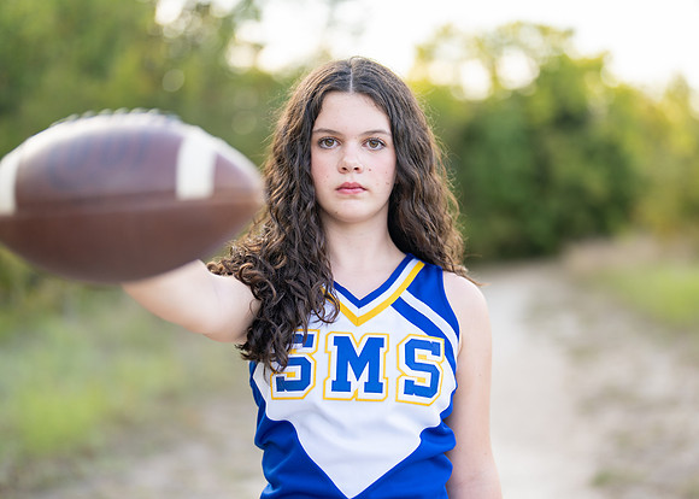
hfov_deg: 34.6
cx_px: 356
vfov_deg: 25.0
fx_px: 1123
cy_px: 257
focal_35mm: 57
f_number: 1.2
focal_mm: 50
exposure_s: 1/800
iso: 100
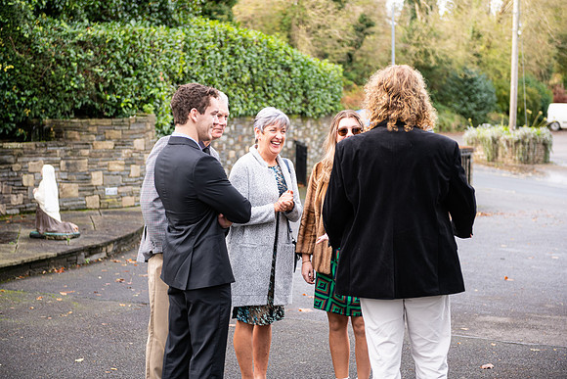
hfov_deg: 28.8
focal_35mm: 70
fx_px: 1103
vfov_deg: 19.5
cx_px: 284
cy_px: 190
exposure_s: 1/250
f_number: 3.5
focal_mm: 70
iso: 200
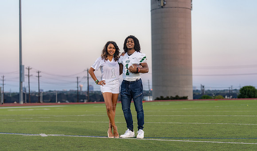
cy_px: 84
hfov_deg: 28.3
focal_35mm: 74
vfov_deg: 16.9
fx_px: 511
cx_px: 129
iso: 640
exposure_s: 1/400
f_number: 2.8
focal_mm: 70
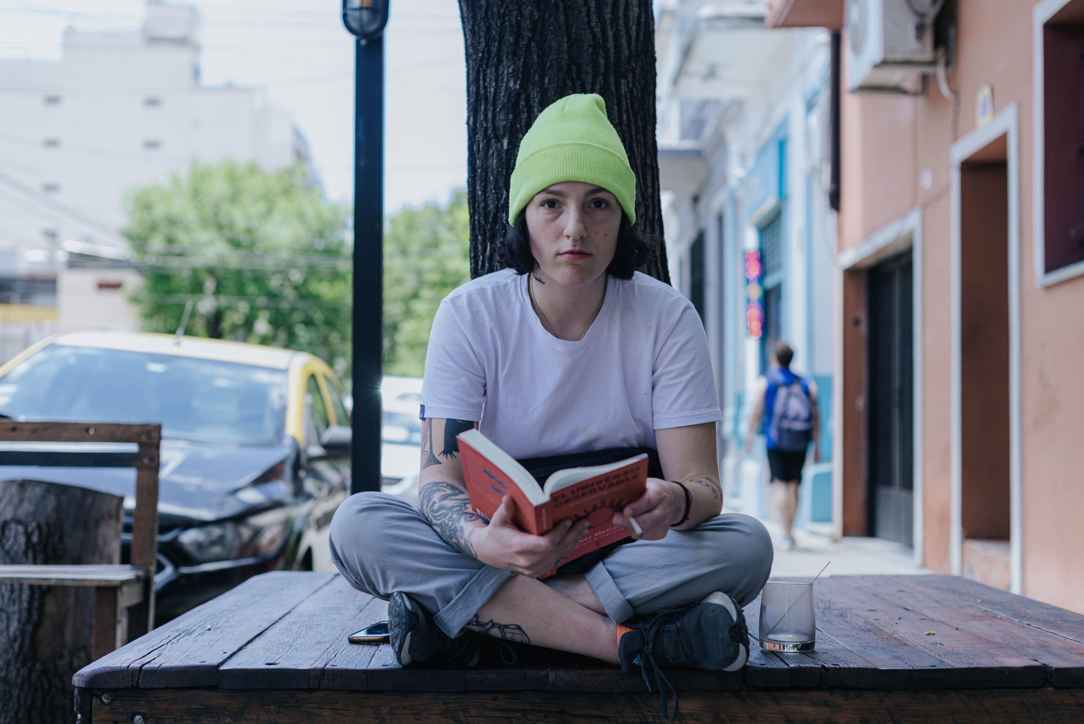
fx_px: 1506
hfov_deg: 39.6
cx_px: 542
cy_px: 362
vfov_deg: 27.0
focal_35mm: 50
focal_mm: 50
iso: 100
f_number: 2.5
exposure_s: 1/250
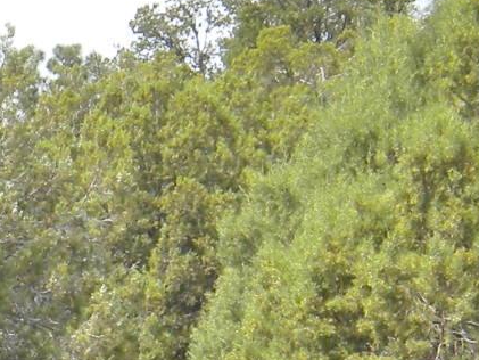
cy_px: 475
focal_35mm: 384
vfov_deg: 3.9
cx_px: -184
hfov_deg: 5.1
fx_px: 5315
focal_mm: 14.3
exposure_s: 1/134
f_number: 7.2
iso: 80
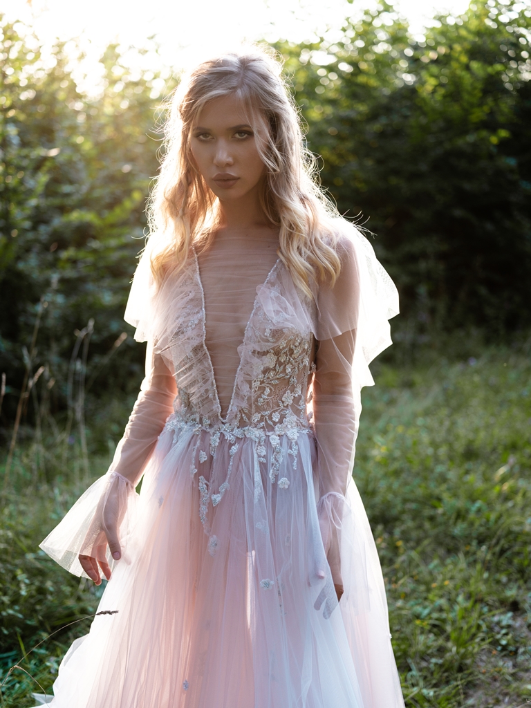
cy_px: 354
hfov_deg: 29.1
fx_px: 1023
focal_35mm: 50
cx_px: 266
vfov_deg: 38.2
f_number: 2.8
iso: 400
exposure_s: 1/400
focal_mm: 63
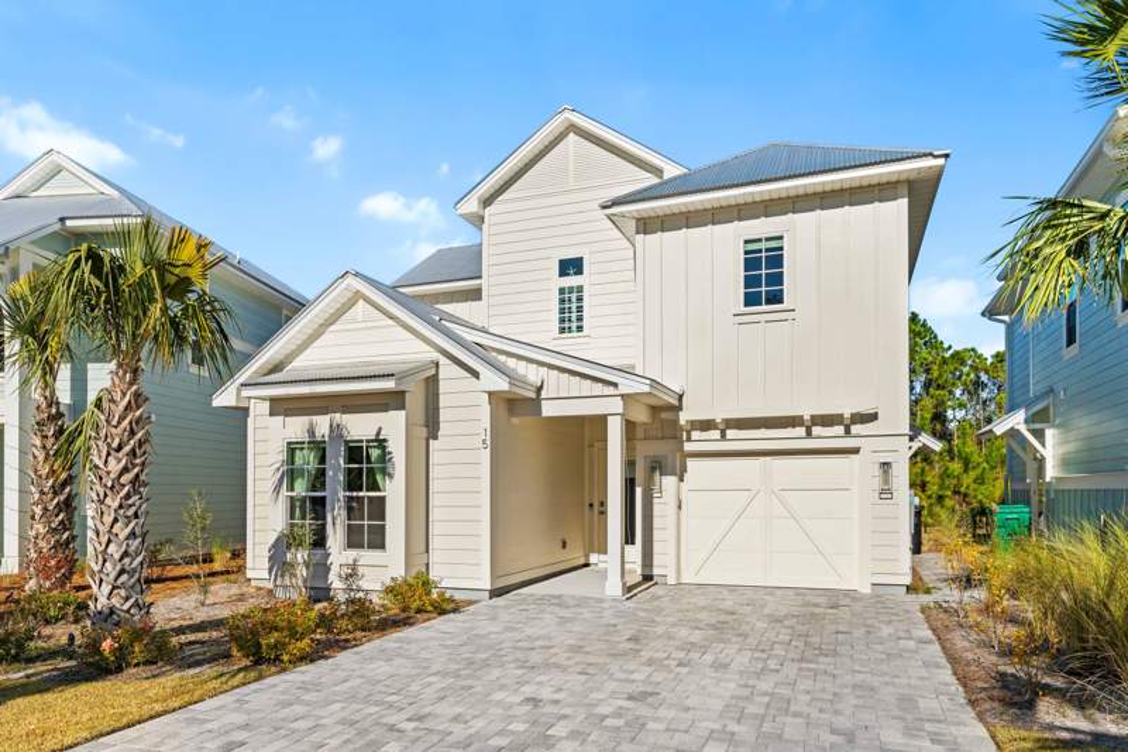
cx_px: 564
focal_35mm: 22
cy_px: 376
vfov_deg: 57.2
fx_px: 689
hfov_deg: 78.6
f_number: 7.1
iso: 250
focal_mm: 22
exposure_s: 1/4000
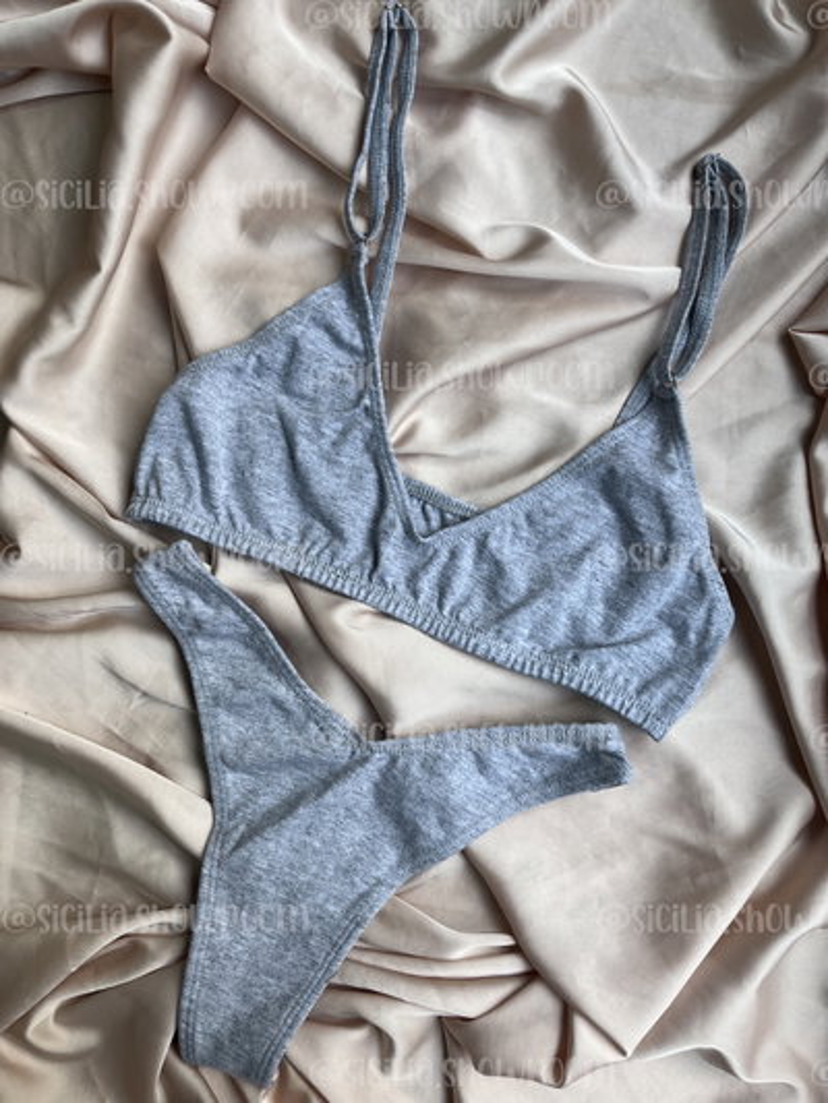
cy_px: 552
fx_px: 829
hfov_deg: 53.1
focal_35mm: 26
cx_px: 414
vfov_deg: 67.3
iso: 40
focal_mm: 5.1
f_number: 1.6
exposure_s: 1/222
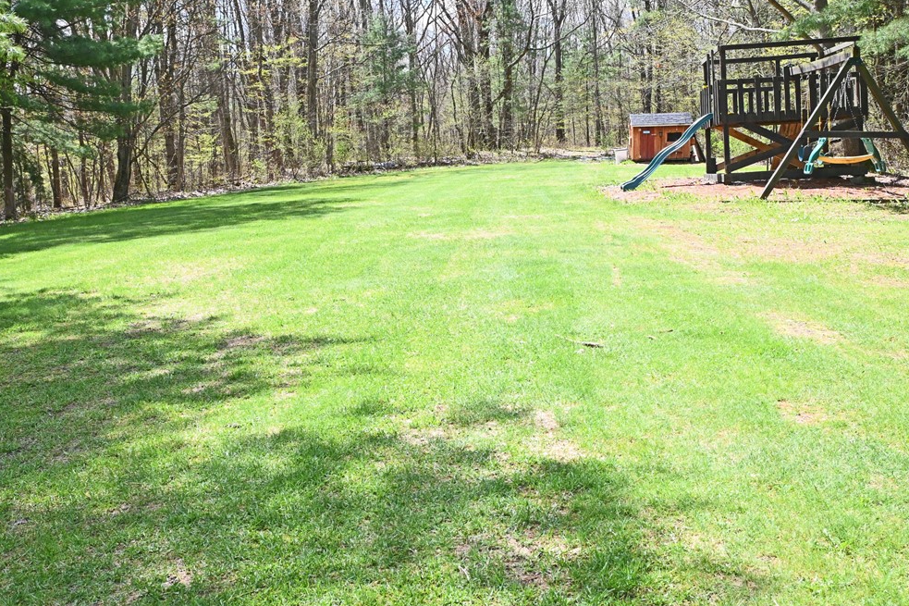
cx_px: 464
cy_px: 284
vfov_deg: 31.7
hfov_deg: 46.1
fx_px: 1067
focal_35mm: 42
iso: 1600
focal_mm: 25.5
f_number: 9
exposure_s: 1/1000
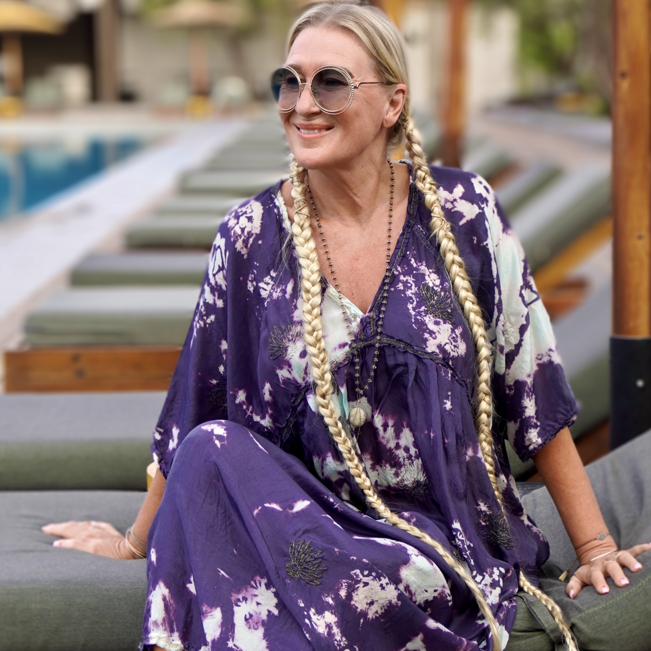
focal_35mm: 66
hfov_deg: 26.1
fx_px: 1404
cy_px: 400
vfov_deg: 26.0
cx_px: 330
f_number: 5
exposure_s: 1/160
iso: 160
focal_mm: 34
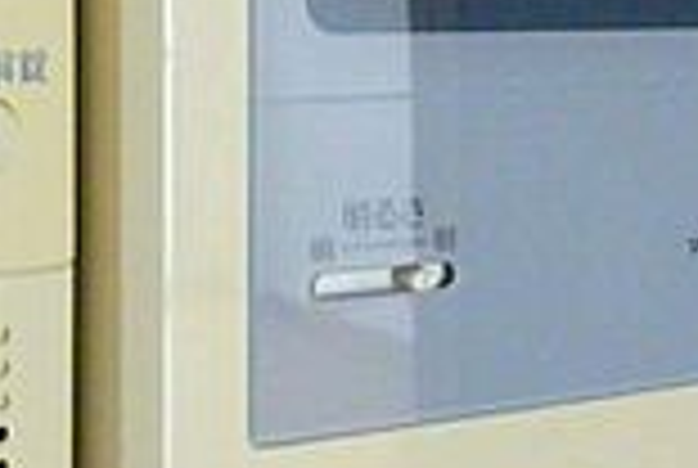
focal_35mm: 90
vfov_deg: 15.2
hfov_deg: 22.5
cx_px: 279
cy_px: 108
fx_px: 1748
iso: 800
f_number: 3.5
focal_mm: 3.7
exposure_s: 1/25
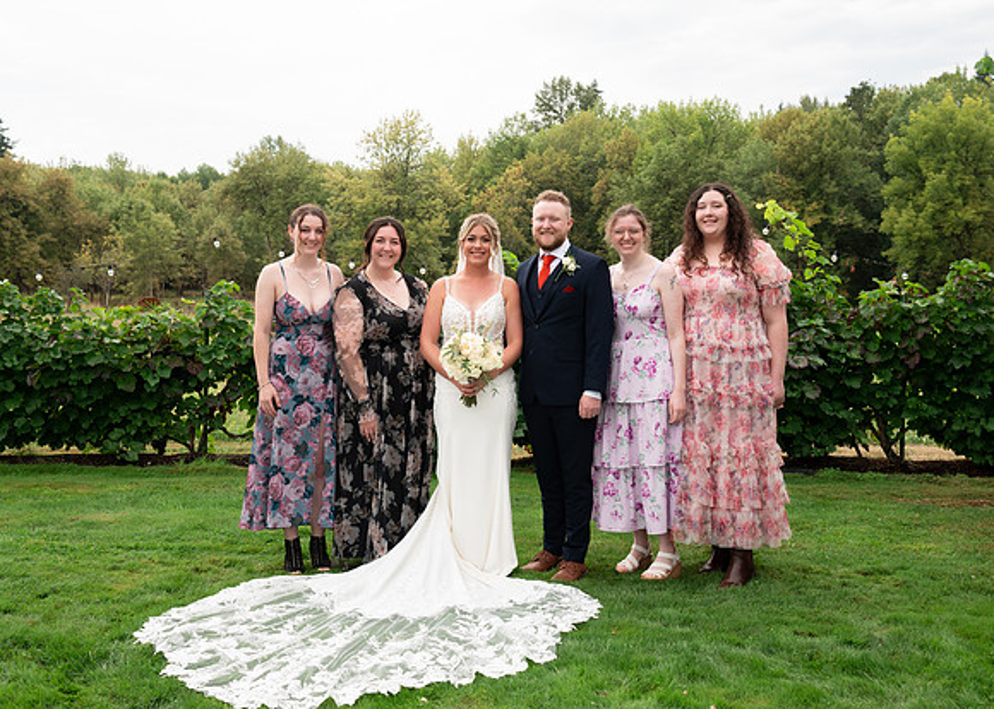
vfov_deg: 34.0
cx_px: 497
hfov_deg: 46.4
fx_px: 1160
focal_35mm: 41
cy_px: 353
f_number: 5.6
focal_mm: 35
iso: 320
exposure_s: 1/400
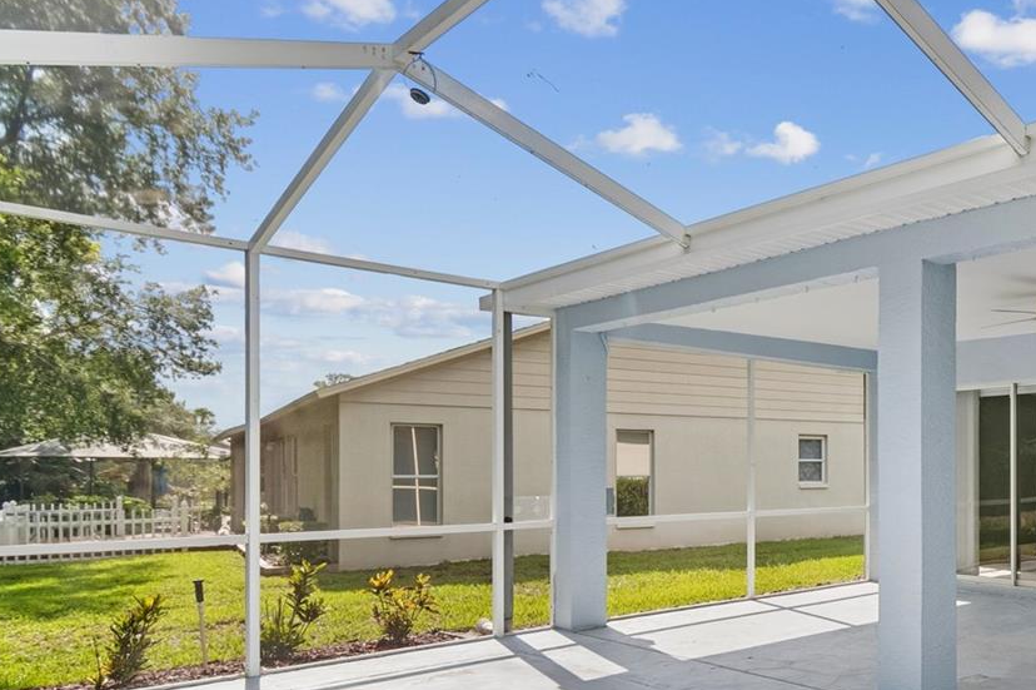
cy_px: 461
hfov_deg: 55.0
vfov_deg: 44.3
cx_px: 941
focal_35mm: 29
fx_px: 834
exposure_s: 1/10
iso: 100
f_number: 7.1
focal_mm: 10
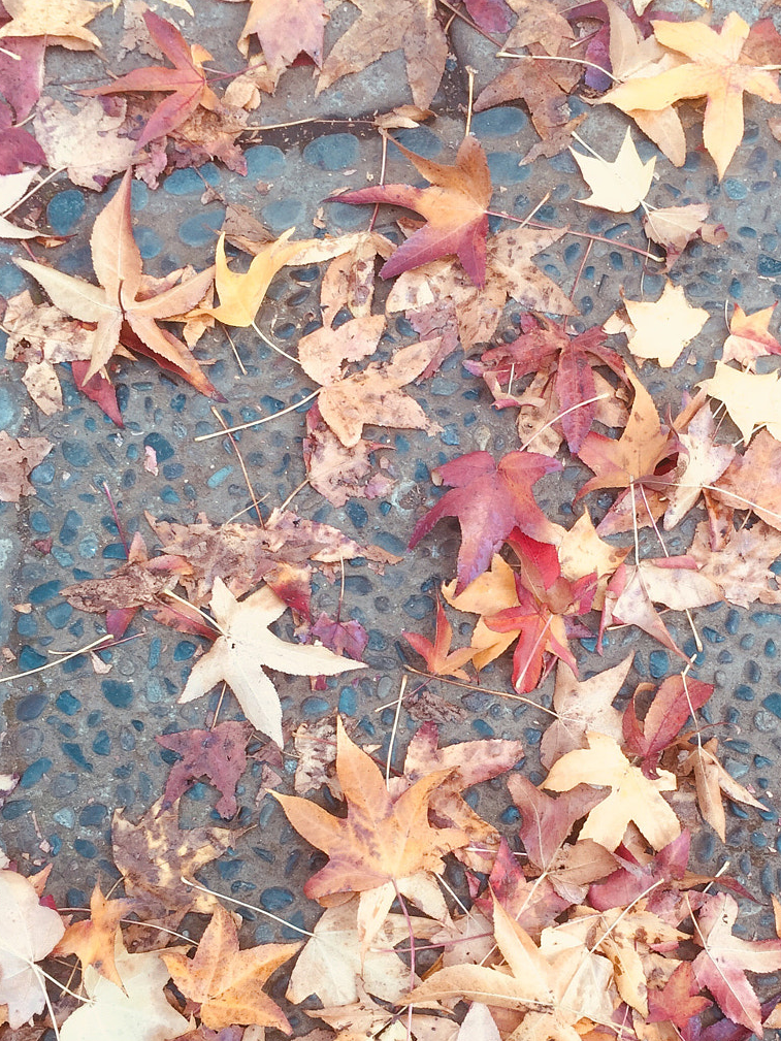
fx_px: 1383
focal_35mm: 46
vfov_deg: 40.8
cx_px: 489
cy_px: 673
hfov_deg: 31.4
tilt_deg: -78.8
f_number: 2.2
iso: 32
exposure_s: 1/114
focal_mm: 4.15
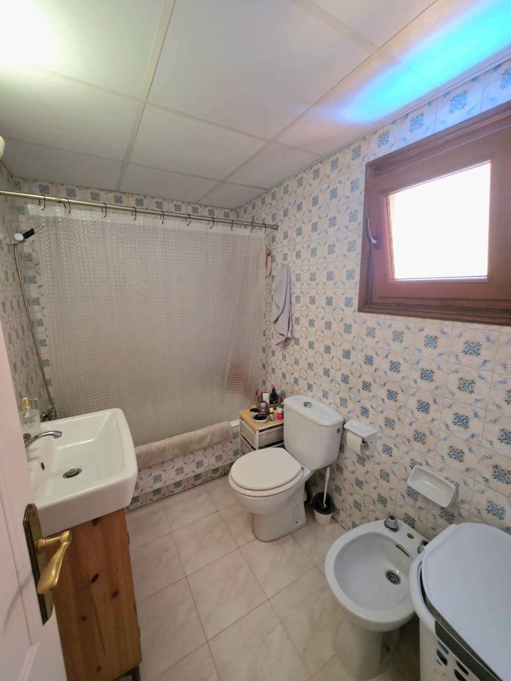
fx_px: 256
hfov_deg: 89.9
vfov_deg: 106.2
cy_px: 340
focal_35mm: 13
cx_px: 256
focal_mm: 2.2
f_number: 1.9
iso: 100
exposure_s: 1/40
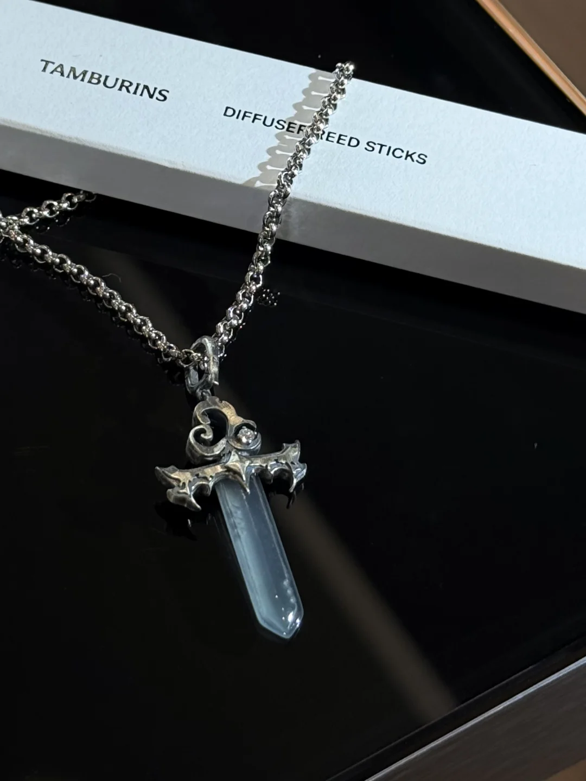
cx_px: 293
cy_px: 390
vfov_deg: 39.7
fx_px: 1083
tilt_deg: -51.8
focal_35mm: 48
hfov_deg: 30.3
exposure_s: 1/85
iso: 200
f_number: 1.78
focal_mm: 6.76
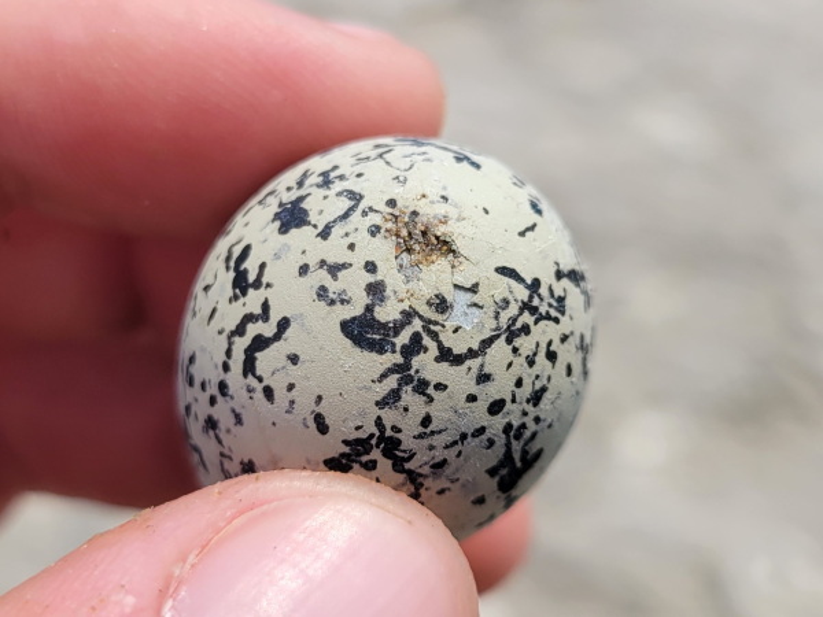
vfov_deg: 53.1
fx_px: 618
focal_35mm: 26
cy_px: 308
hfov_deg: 67.3
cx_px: 412
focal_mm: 5.4
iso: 40
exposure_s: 1/3333
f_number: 1.8
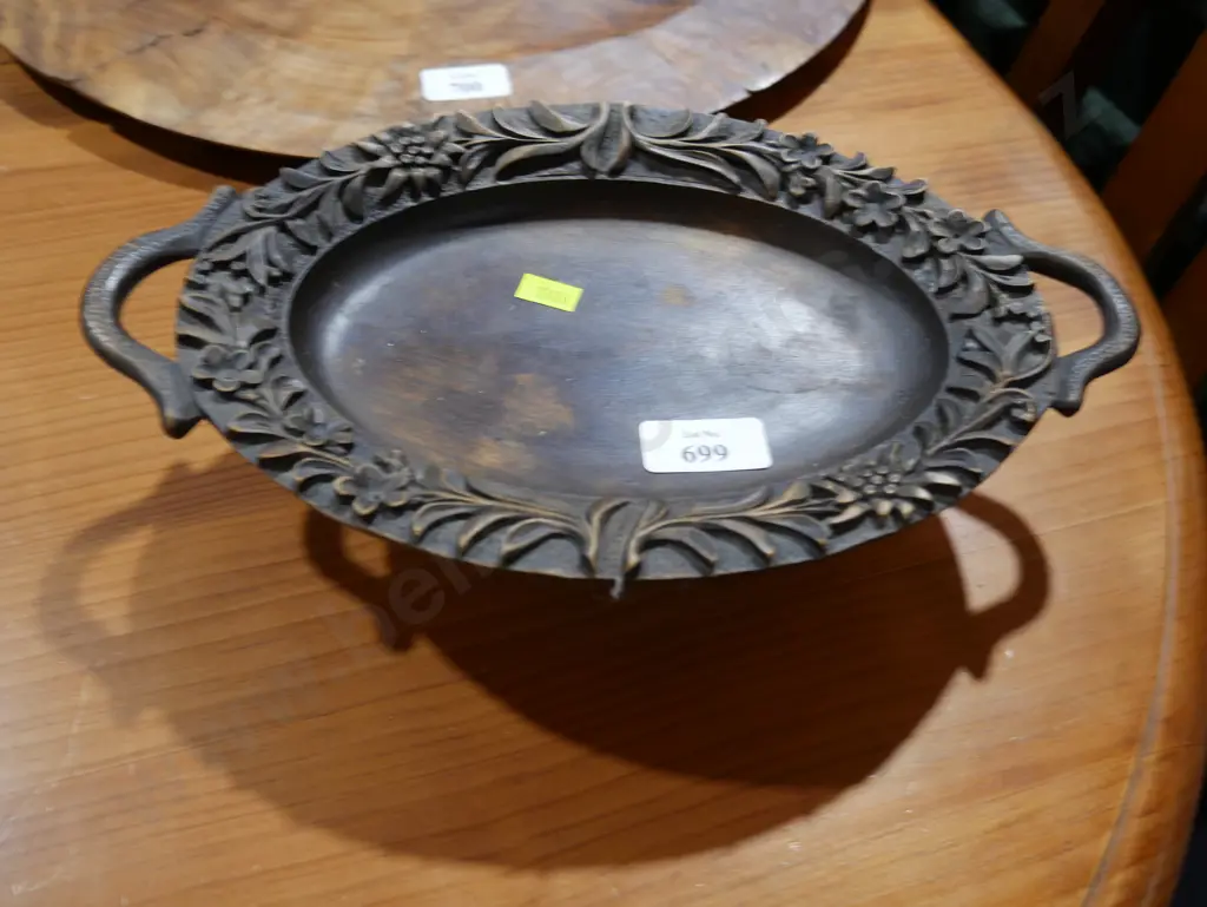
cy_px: 454
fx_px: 1116
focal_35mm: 32
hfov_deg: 56.8
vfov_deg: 44.2
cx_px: 604
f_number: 3.6
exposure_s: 1/60
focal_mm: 16
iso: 400
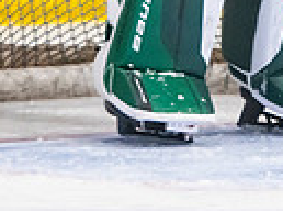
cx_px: 250
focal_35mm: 874
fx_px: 7125
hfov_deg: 2.3
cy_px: -213
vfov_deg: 1.7
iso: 2500
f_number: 3.2
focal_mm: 135
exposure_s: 1/400
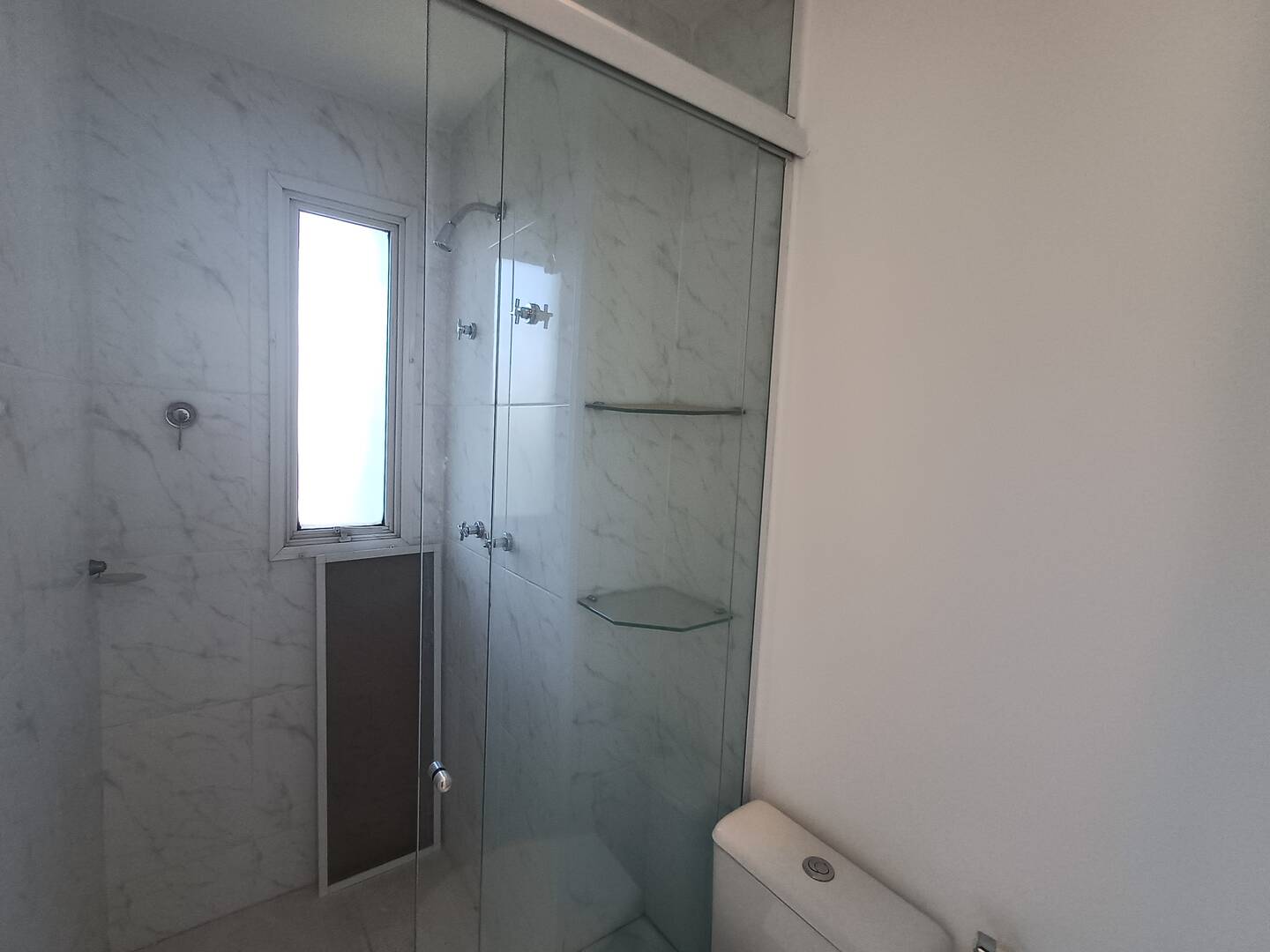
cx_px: 635
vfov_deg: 78.1
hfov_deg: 94.5
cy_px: 476
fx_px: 587
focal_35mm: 16
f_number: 2.2
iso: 64
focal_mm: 1.64
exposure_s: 1/60
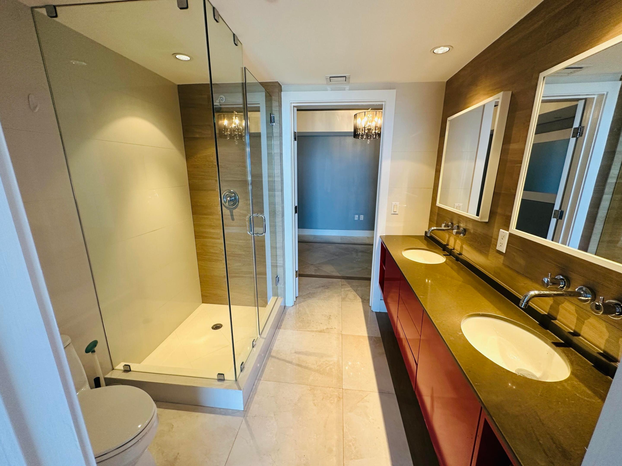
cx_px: 311
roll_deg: +0.3
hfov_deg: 102.1
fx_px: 252
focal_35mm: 14
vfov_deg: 85.7
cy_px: 233
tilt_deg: -14.9
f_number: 2.2
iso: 160
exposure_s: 1/60
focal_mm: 2.22
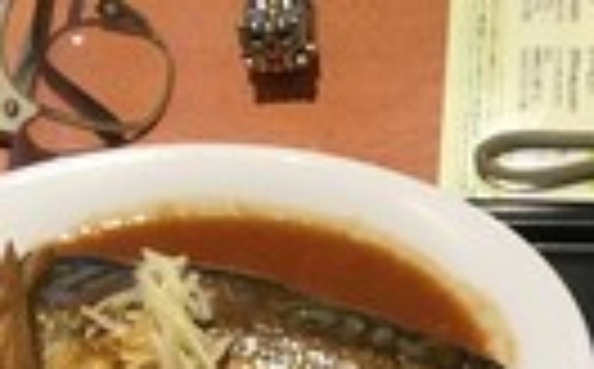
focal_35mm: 105
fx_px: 1697
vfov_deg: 11.4
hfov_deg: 19.1
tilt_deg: -59.7
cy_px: 684
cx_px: 639
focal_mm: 4.15
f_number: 2.2
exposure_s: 1/33
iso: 100
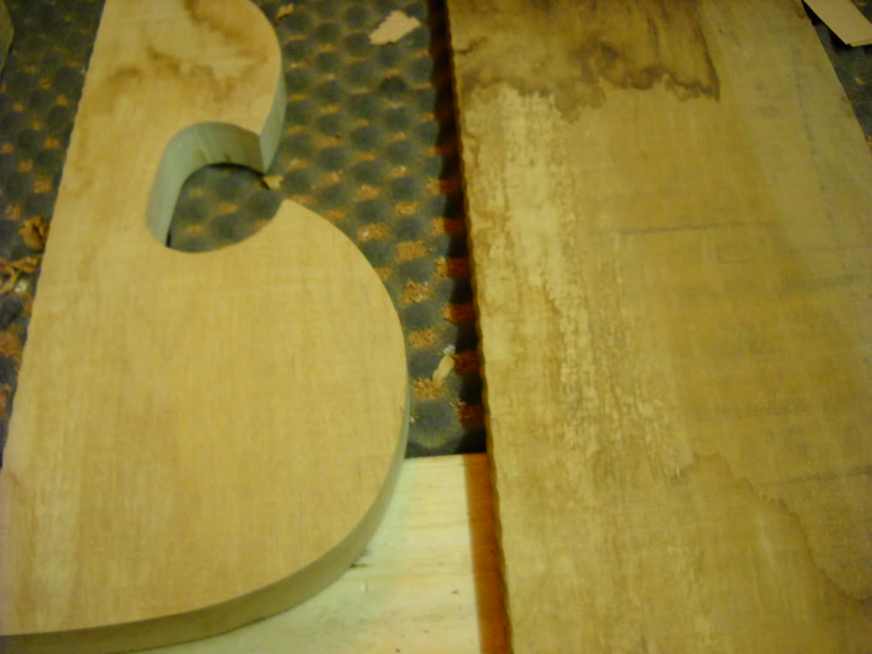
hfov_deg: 45.8
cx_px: 436
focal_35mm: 41
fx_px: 1033
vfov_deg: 35.1
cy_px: 327
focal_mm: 6.72
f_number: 3.1
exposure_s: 1/12
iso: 400
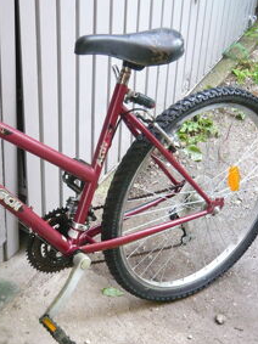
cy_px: 205
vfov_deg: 34.3
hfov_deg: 24.9
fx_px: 557
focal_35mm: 56
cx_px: 0
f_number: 2.8
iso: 320
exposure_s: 1/30
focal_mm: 5.5
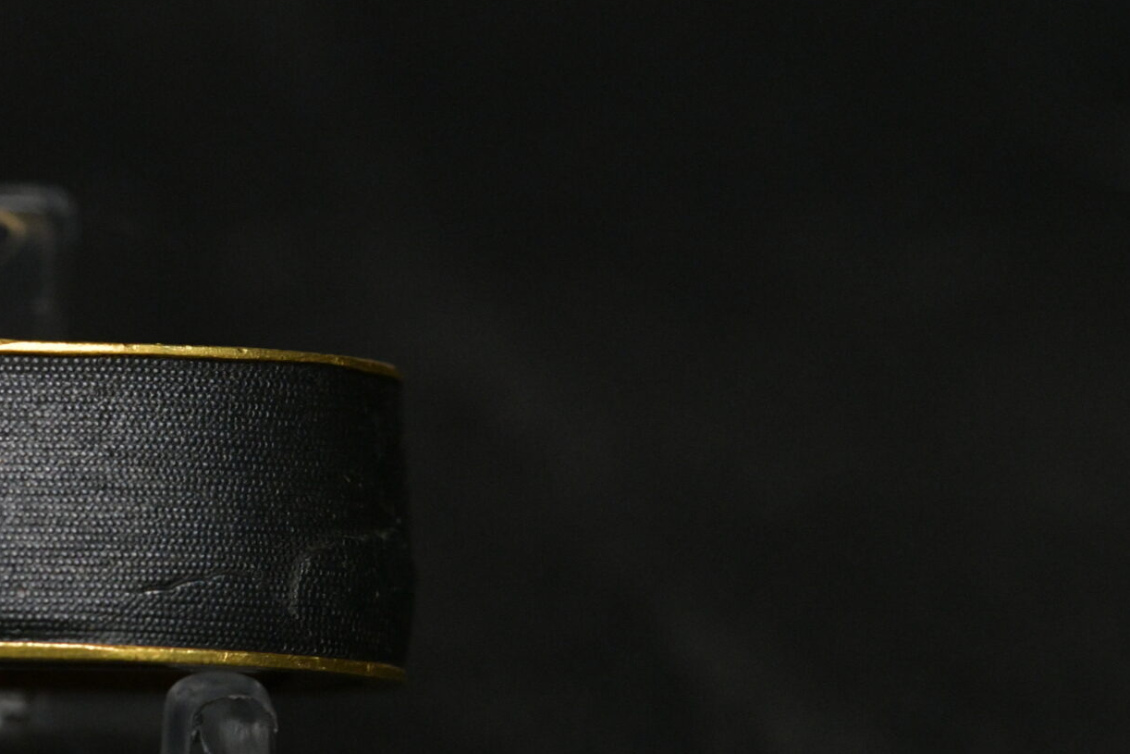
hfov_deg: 9.3
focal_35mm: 220
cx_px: 24
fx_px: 6906
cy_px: 457
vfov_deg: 6.2
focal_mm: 105
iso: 4000
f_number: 10
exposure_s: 1/125
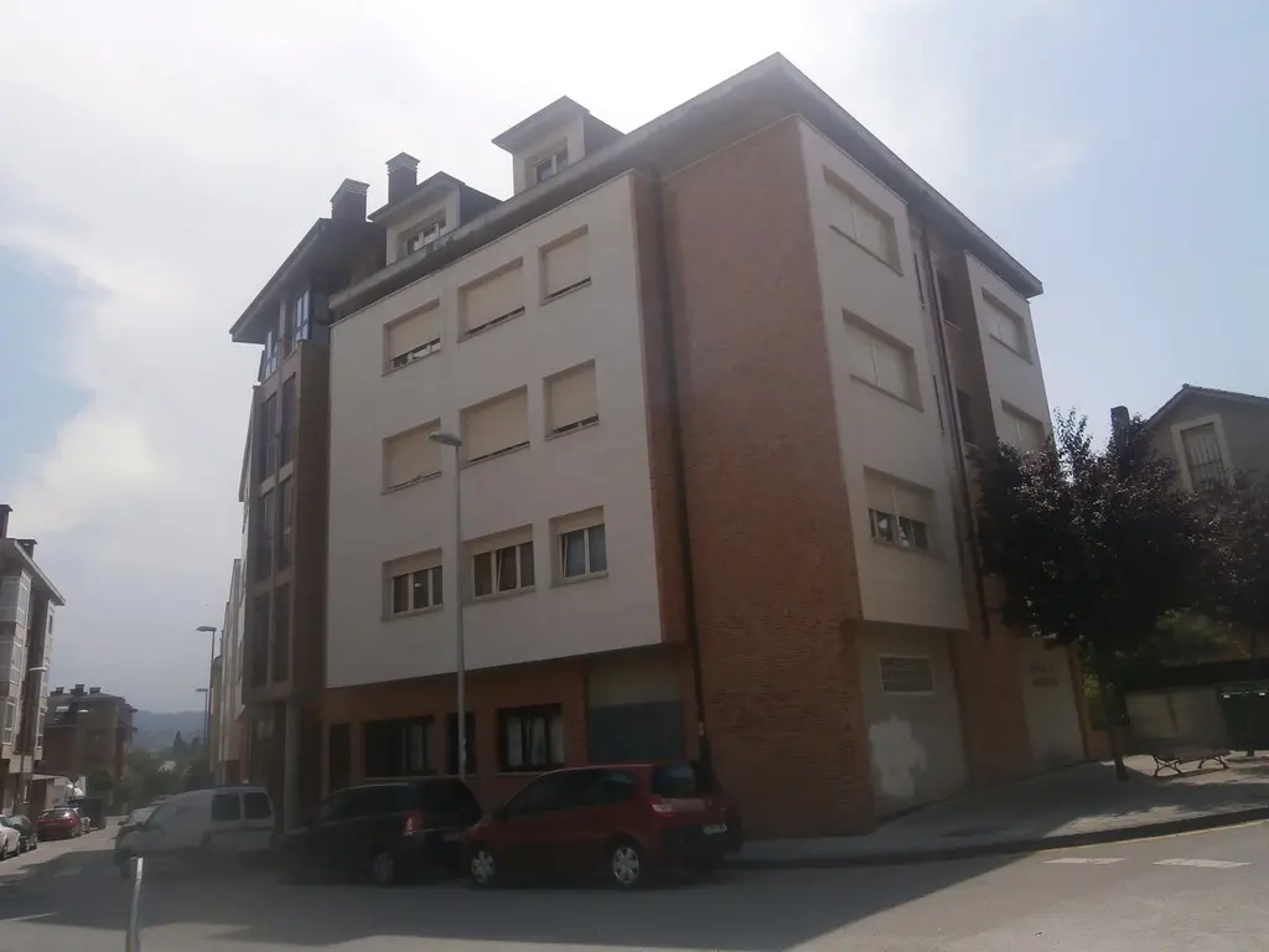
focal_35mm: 26
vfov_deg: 53.1
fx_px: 953
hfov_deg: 67.3
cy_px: 476
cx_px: 634
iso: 80
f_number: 2.8
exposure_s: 1/1600
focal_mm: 4.7
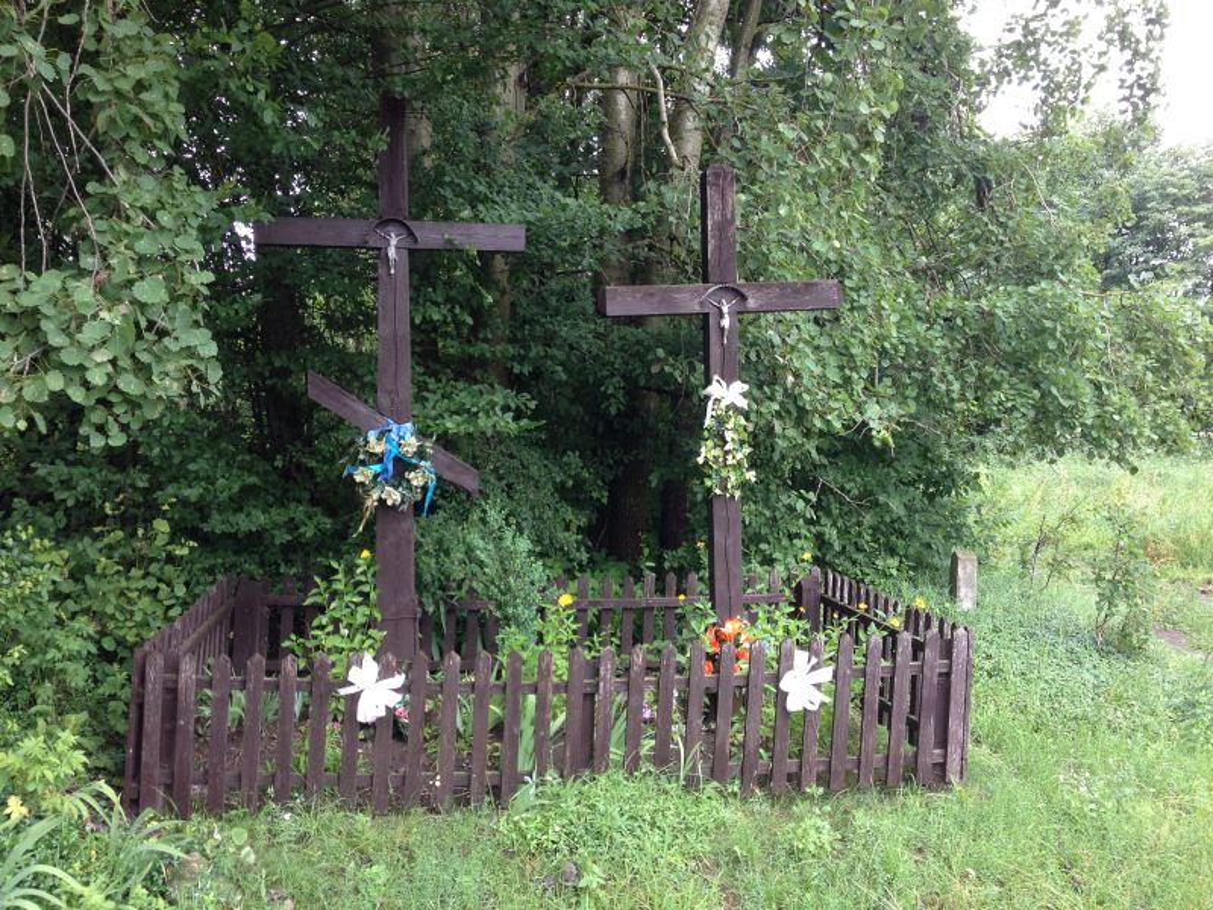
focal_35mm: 35
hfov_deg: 52.6
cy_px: 455
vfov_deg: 40.7
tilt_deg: -4.9
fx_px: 1226
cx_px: 606
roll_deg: +1.6
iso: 80
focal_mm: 4.28
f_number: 2.4
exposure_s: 1/120
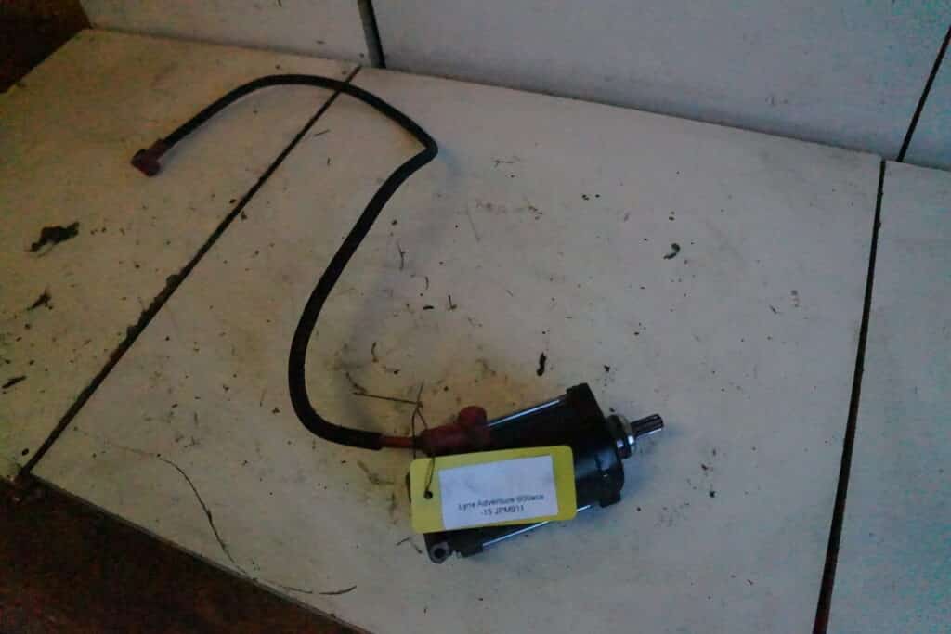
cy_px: 317
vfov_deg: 47.9
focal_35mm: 27
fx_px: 713
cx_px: 476
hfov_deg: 67.4
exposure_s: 1/2000
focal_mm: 18
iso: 16000
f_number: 3.5
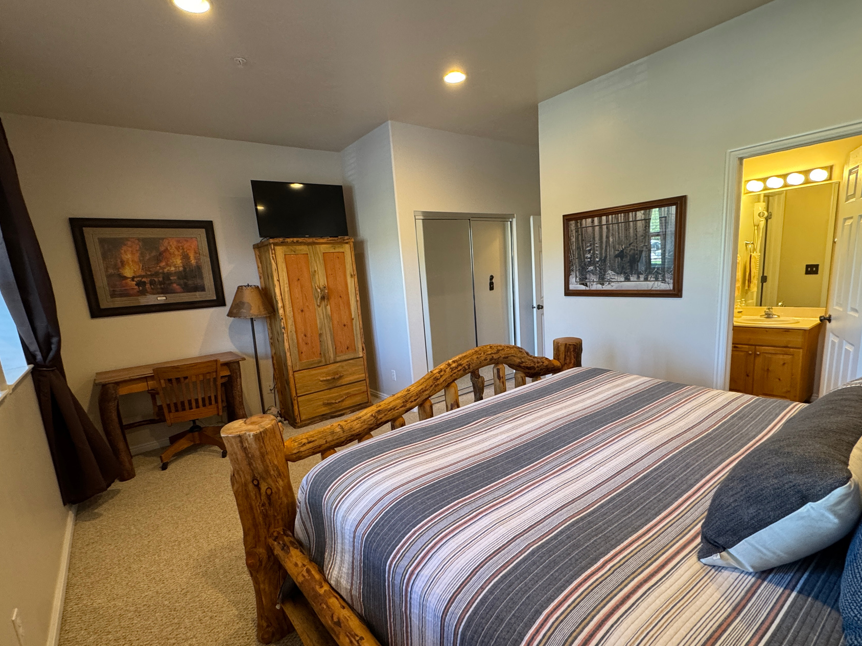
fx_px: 423
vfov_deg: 74.5
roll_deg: +4.5
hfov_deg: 91.0
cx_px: 444
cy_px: 354
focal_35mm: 17
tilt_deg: -11.8
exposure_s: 1/60
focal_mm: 2.22
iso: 250
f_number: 2.2
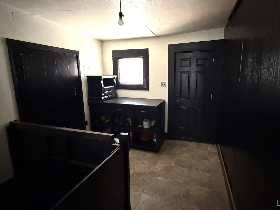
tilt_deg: -9.2
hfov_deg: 93.9
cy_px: 91
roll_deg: +0.8
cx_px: 160
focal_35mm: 16
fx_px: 129
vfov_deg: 77.7
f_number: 2.2
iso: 1250
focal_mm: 2.22
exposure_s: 1/44
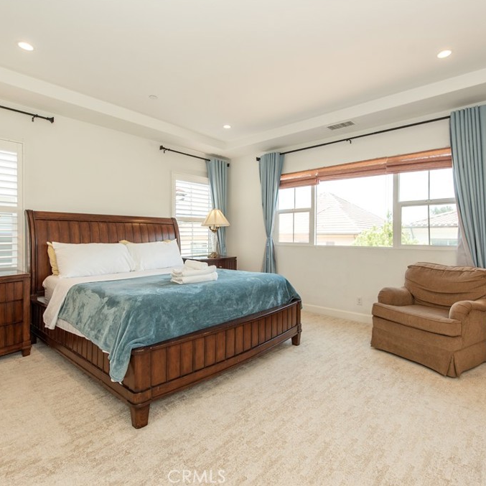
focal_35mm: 18
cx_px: 251
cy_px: 242
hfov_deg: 80.7
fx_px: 286
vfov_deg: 80.7
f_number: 5.6
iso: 280
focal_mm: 14
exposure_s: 1/125
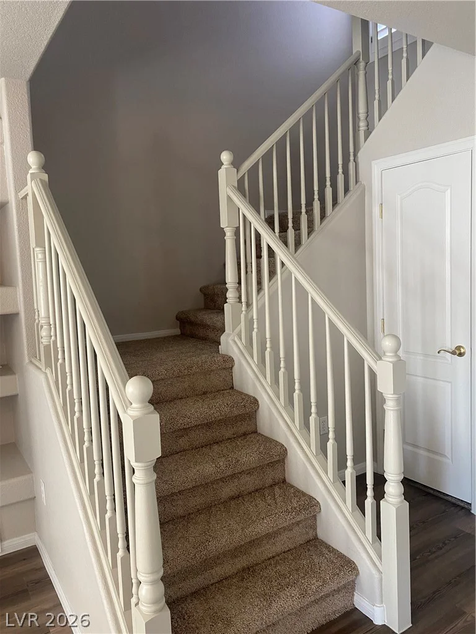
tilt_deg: -3.8
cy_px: 317
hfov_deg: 53.1
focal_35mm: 26
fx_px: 477
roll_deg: +2.1
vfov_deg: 67.3
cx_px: 238
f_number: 1.8
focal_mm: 4.25
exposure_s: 1/60
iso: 160
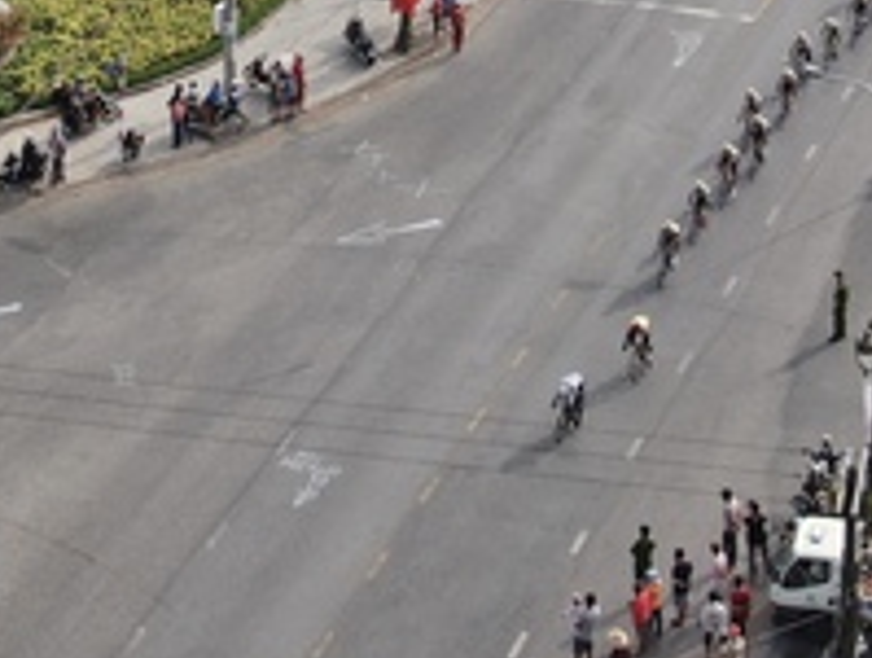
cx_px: 241
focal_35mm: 111
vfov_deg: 13.1
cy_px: -90
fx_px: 2801
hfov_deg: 17.6
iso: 100
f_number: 3.5
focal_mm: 7.07
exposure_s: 1/500
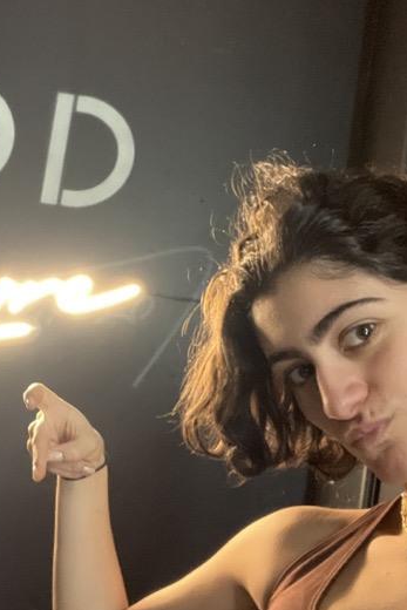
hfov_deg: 30.1
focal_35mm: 42
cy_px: 307
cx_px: 18
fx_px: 712
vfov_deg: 46.4
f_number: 2.2
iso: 640
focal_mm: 2.71
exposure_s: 1/20
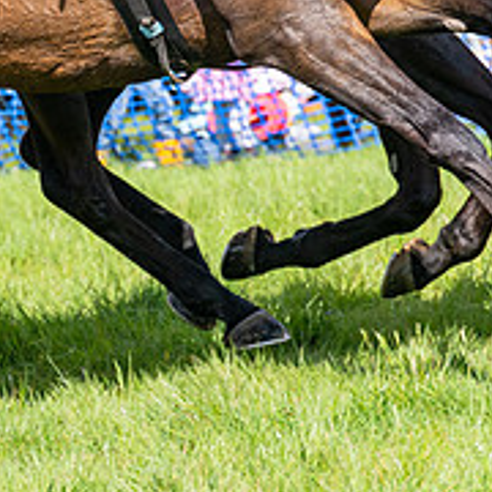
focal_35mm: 326
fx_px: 5242
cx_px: 306
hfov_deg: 5.4
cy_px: -93
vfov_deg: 5.4
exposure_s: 1/2500
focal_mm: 98
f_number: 4
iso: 400
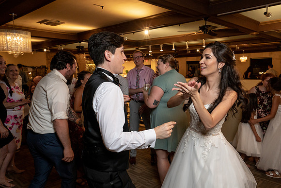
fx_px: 228
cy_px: 94
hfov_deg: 63.2
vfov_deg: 44.6
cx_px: 140
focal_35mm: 29
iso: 2000
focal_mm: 29
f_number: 5.6
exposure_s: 1/200
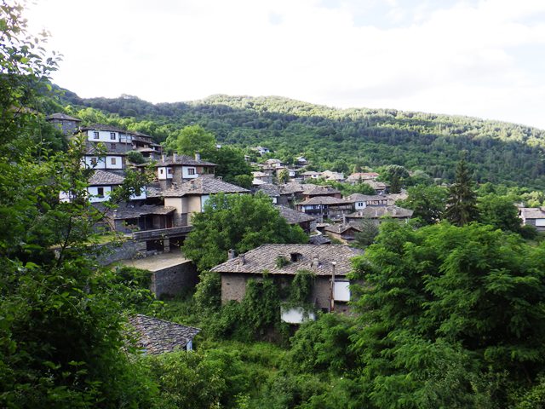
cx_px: 272
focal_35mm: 28
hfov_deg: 63.4
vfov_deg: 49.7
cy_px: 204
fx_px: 441
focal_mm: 5
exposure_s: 1/320
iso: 250
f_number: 4.2
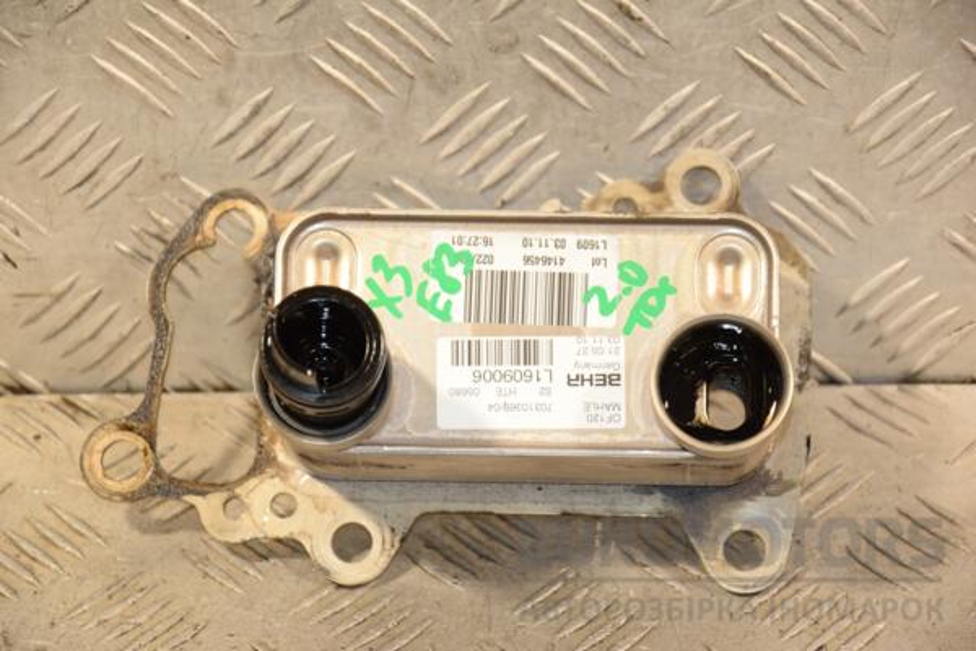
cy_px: 326
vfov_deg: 9.9
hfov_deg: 14.9
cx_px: 488
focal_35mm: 138
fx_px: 3741
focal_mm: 92
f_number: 5.6
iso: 800
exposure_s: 1/160
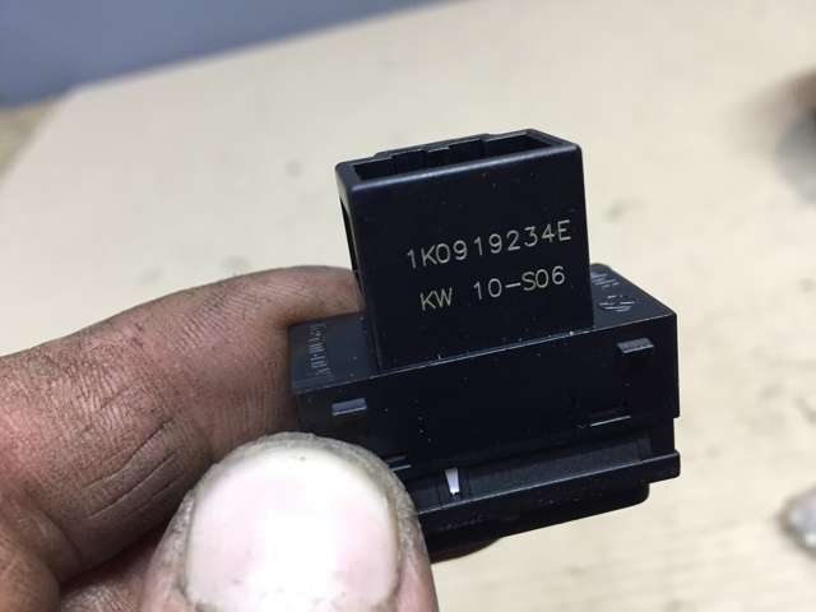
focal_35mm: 29
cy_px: 306
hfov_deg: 61.7
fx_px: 684
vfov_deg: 48.2
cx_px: 408
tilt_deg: -37.4
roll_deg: +14.5
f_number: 2.2
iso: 125
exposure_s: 1/33
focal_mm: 4.15
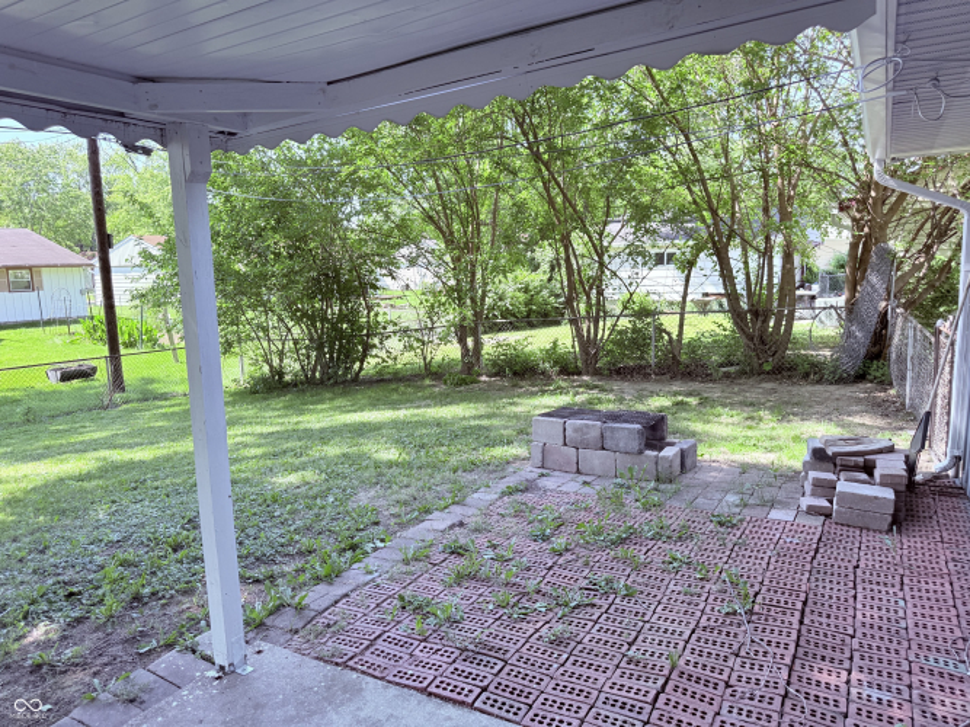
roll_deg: +1.0
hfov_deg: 71.6
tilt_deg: -8.1
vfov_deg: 56.8
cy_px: 364
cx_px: 485
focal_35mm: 24
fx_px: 672
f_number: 1.78
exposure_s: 1/532
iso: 100
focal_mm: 6.76
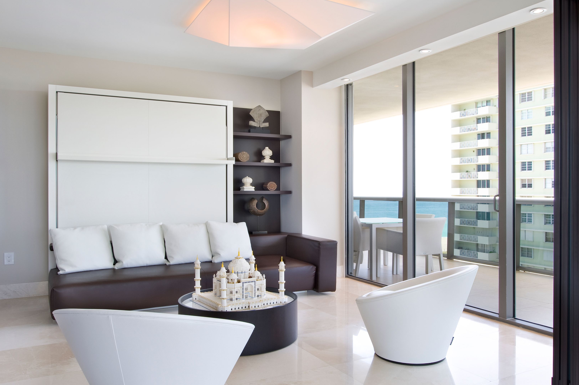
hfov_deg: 71.5
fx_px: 402
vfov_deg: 51.2
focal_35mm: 25
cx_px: 294
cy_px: 192
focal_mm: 19
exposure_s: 1/13
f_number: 16
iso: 200
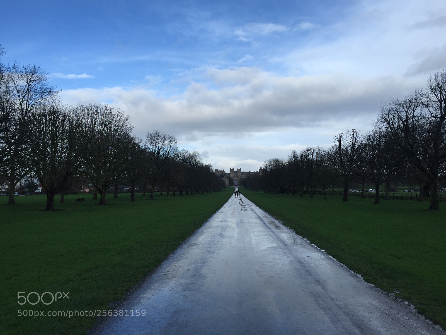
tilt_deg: +3.6
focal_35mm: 29
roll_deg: +0.2
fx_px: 374
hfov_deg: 61.7
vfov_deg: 48.2
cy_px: 168
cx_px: 223
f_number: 2.2
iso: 32
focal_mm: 4.15
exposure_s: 1/1199
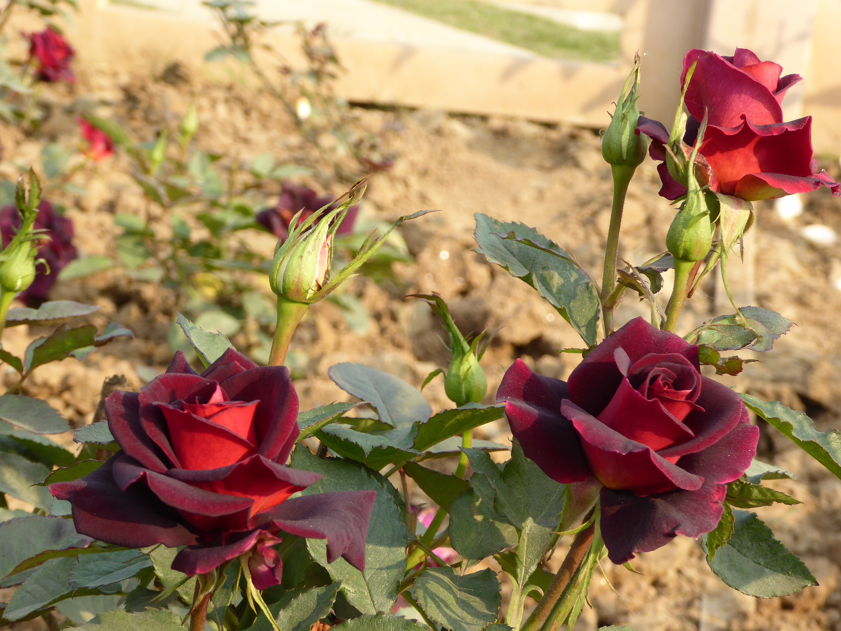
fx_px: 2381
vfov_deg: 15.1
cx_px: 420
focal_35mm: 98
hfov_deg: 20.0
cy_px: 316
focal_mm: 16.1
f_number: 4.9
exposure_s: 1/125
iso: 100
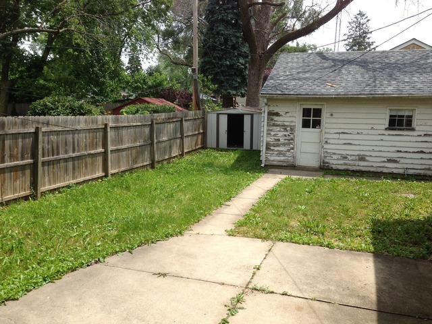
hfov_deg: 55.4
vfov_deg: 42.9
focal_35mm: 33
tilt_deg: -7.0
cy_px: 162
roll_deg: -0.9
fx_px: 412
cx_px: 216
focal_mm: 4.12
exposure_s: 1/1106
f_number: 2.4
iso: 50
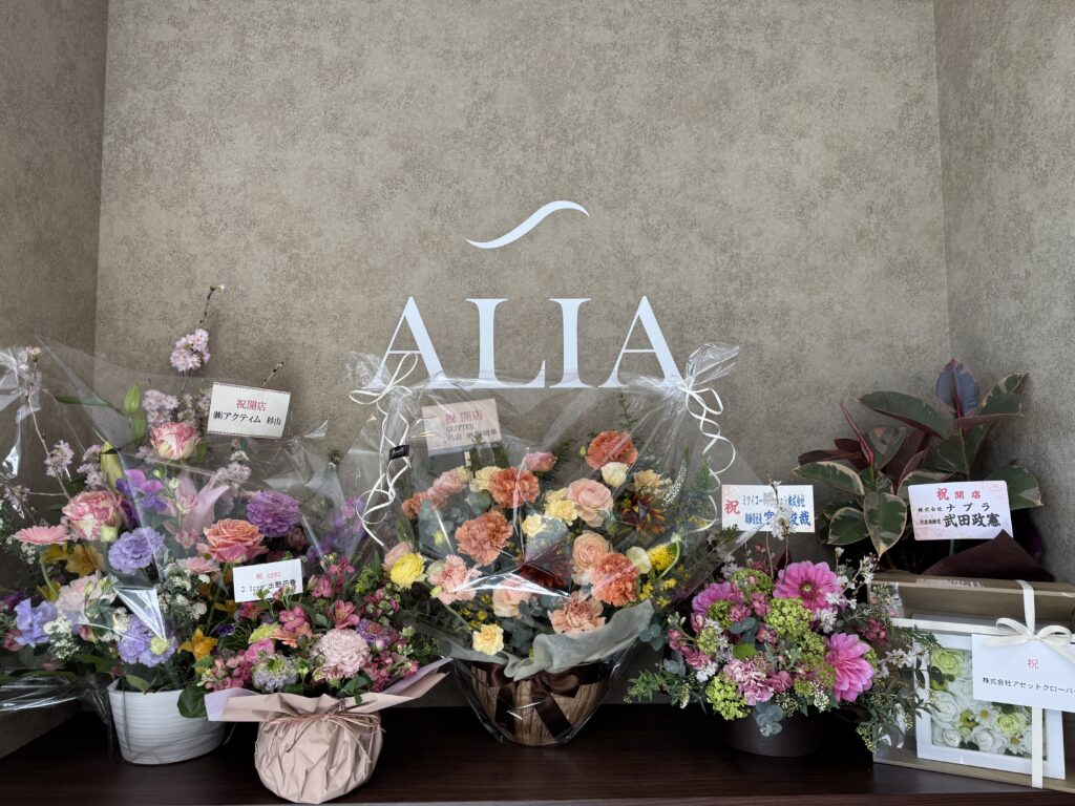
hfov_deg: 71.6
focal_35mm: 24
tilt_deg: +4.1
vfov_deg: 56.8
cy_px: 403
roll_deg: +0.5
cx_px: 538
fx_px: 745
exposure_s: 1/248
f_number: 1.78
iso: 64
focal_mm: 6.76
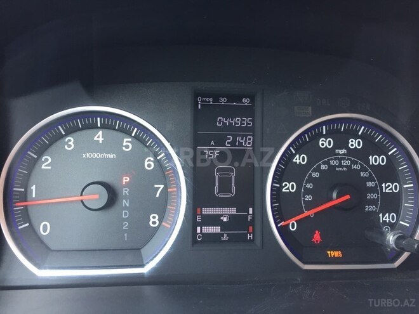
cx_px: 210
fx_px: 351
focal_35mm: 29
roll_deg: -3.2
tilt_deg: -17.2
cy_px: 157
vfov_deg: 48.2
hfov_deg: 61.7
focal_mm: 4.15
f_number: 2.2
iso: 50
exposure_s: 1/33
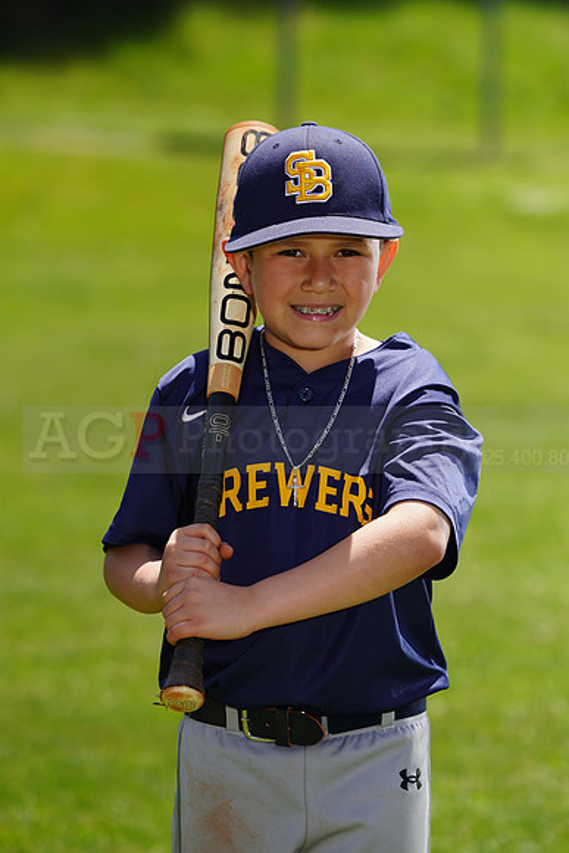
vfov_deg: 8.9
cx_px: 284
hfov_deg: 5.9
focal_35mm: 232
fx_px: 5497
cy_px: 426
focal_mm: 232
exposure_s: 1/250
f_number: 7.1
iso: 100
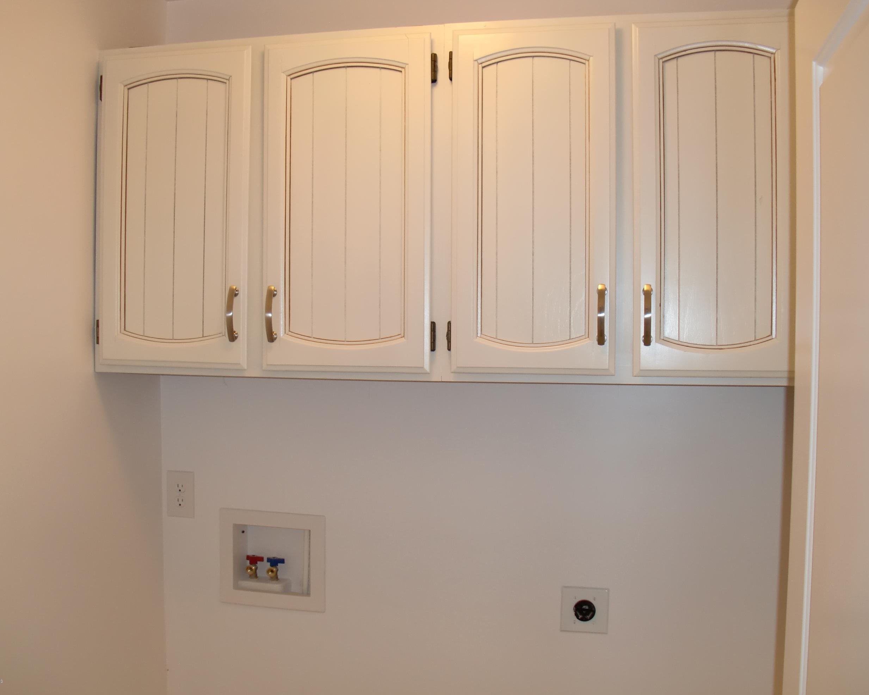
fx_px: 977
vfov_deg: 39.2
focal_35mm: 38
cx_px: 442
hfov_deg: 47.9
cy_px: 351
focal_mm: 6.3
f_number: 2.8
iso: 125
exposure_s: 1/60
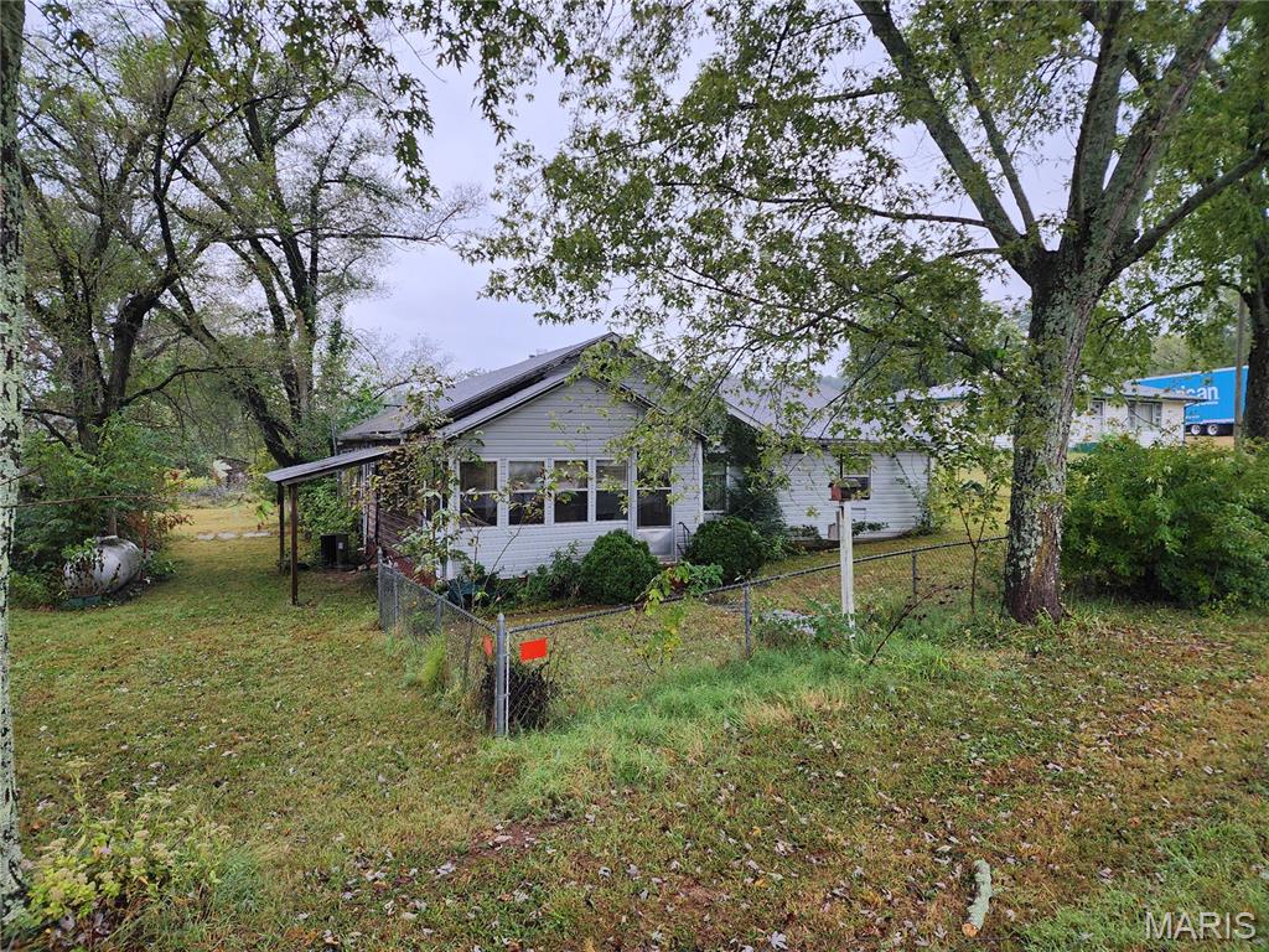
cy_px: 476
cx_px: 634
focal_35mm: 23
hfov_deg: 73.9
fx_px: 843
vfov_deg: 58.9
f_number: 1.8
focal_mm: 6.4
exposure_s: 1/180
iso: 40
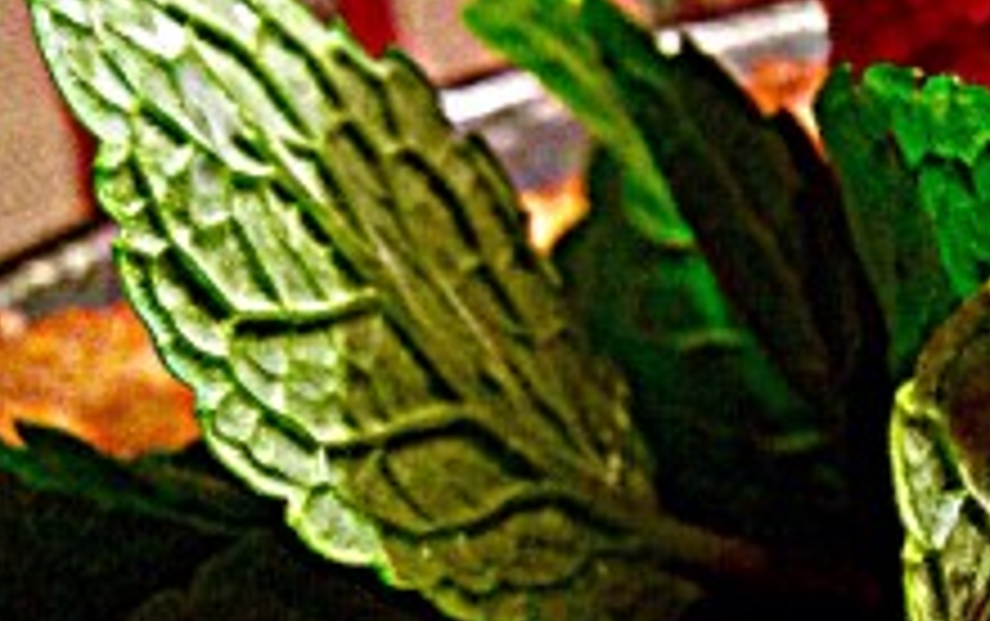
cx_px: 1539
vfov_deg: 11.0
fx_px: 3214
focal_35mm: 119
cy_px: 252
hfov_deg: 15.9
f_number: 2.4
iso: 160
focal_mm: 4.12
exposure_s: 1/20
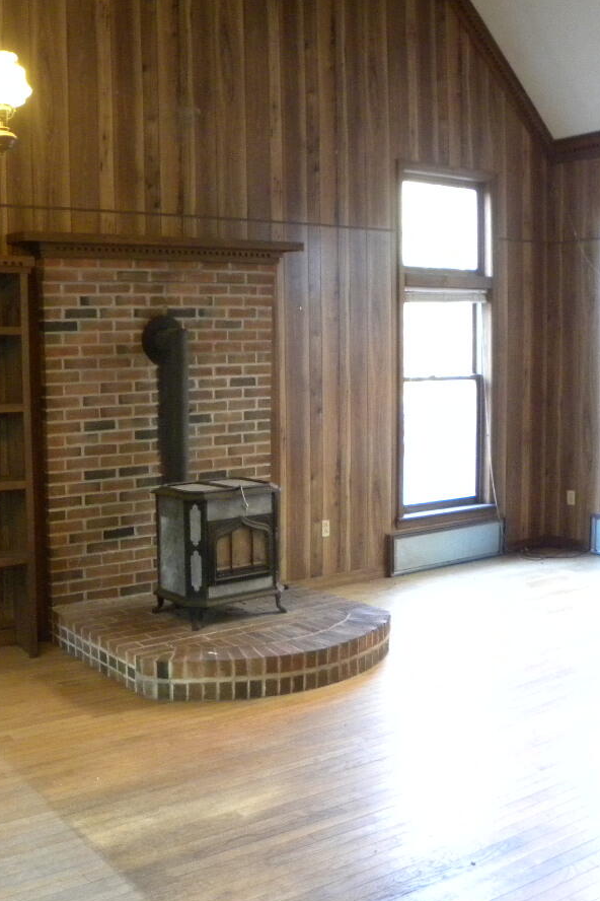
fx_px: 975
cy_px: 436
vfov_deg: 49.5
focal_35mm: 39
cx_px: 183
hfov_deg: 33.8
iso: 422
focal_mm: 4.6
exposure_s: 1/9.6
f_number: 2.8
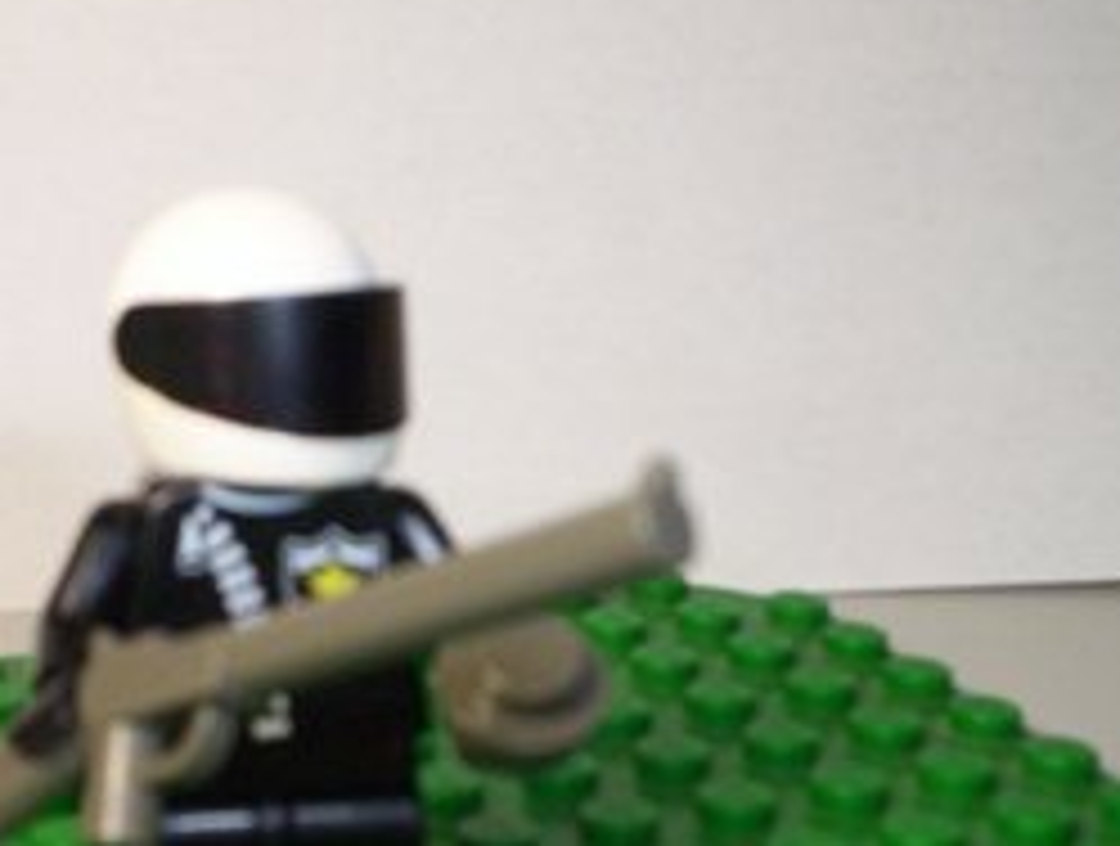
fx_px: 2205
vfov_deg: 21.5
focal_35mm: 68
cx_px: 245
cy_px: 616
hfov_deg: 28.0
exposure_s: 1/60
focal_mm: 4.99
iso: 140
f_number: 4.5
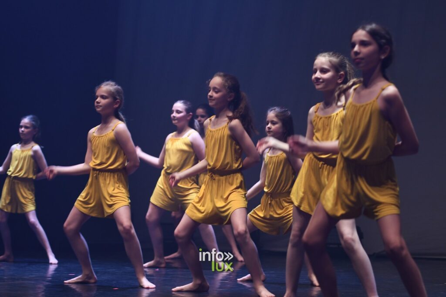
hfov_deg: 19.5
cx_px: 223
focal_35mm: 105
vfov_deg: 13.0
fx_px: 1300
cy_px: 148
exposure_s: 1/100
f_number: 2.8
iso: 1000
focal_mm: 70
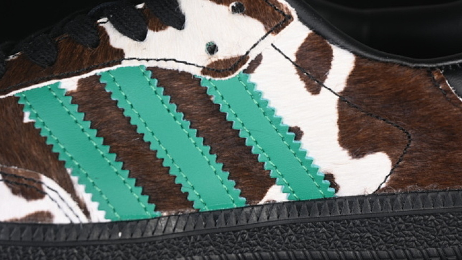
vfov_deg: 12.3
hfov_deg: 21.8
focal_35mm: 98
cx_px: 275
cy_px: 78
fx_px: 1200
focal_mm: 50
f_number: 6.3
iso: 160
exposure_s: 1/60
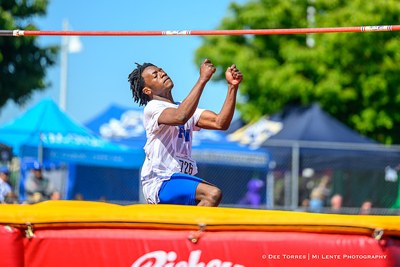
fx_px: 2853
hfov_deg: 8.0
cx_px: 194
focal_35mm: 257
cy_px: 101
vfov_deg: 5.4
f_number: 2.8
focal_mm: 200
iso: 110
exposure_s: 1/1600
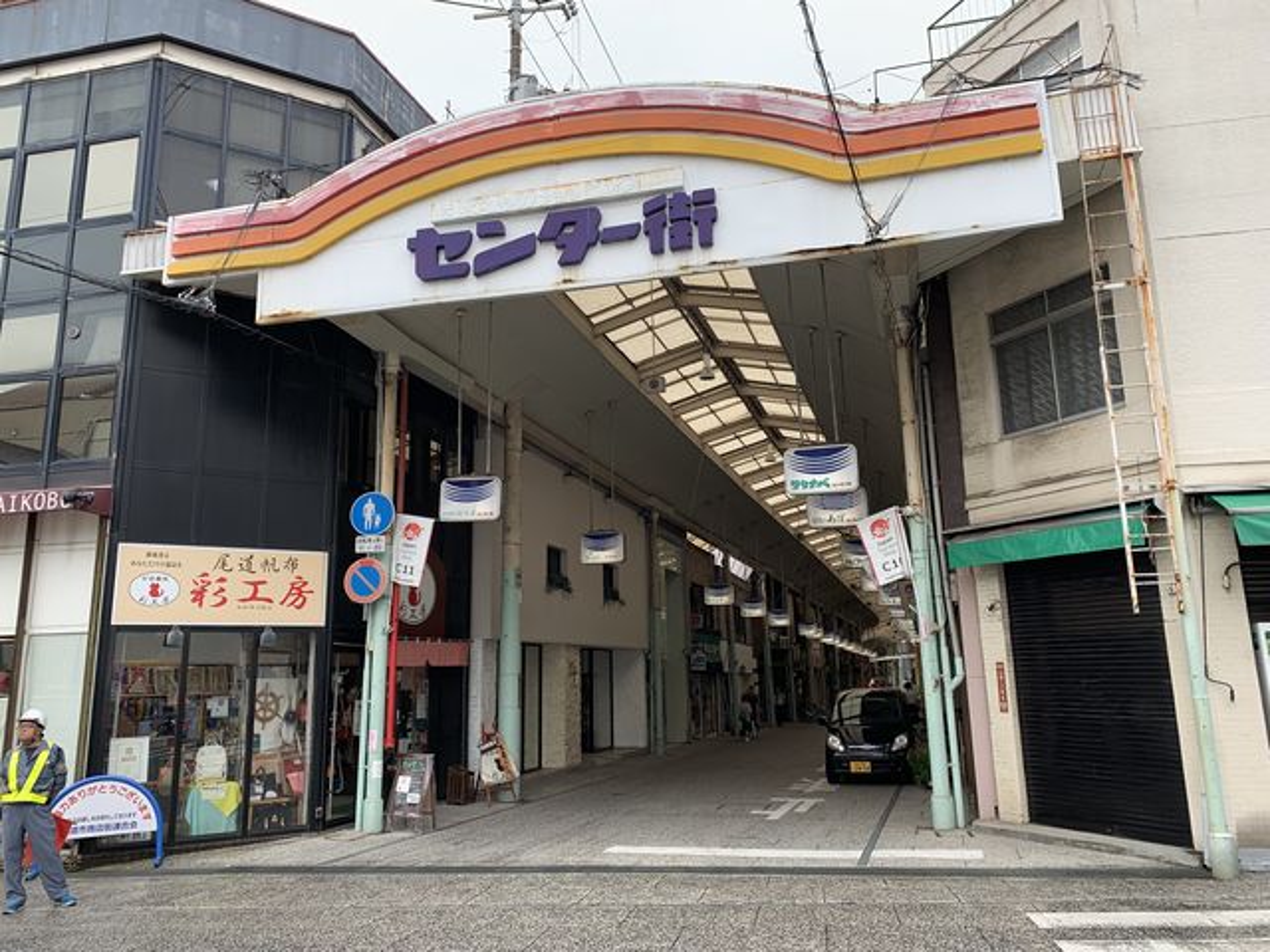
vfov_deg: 53.1
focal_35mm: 26
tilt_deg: +12.4
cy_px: 476
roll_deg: +0.6
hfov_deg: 67.3
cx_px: 635
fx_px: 954
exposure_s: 1/302
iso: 25
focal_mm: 4.25
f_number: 1.8
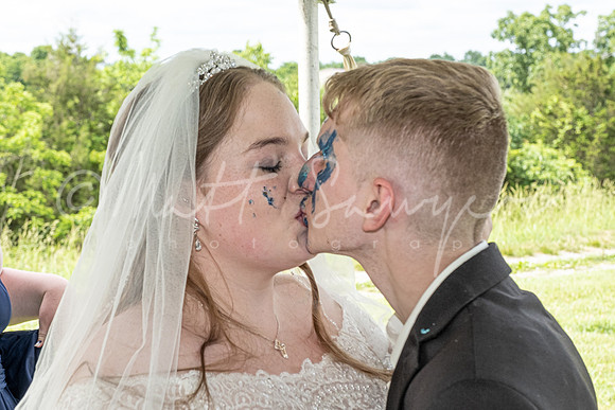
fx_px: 1415
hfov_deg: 24.5
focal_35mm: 83
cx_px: 243
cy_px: 240
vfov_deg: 16.5
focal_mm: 44.1
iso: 640
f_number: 7.1
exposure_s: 1/250
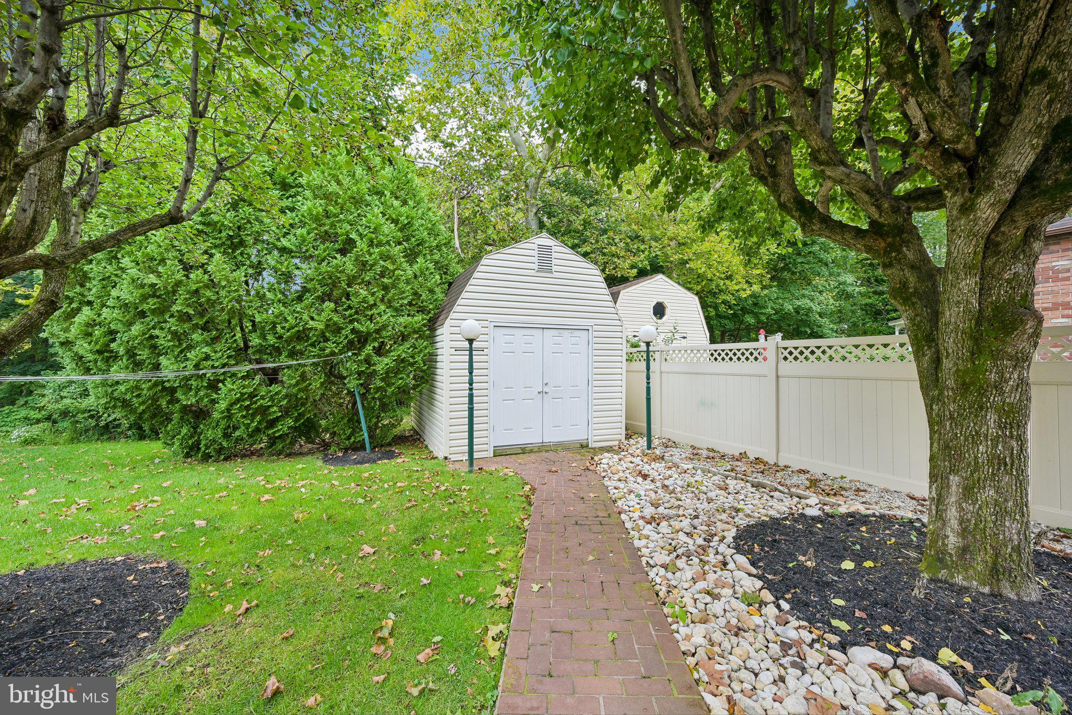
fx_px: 417
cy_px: 358
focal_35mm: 14
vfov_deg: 81.2
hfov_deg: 104.3
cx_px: 536
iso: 100
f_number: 8
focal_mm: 14
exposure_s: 1/20
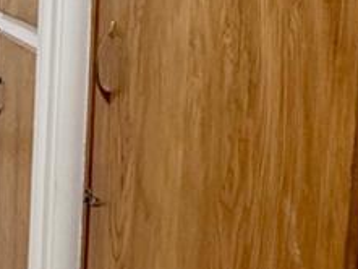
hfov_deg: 18.3
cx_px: -185
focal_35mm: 95
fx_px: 983
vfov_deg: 15.4
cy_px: 31
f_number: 2.2
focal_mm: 2.22
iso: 200
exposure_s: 1/120
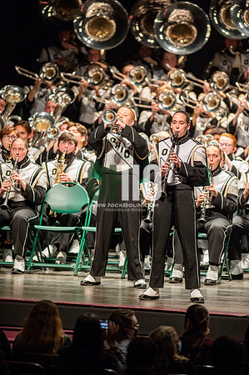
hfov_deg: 4.6
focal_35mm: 300
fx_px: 3119
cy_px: 188
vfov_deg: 6.9
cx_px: 124
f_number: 2.8
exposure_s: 1/500
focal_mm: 300
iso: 3200
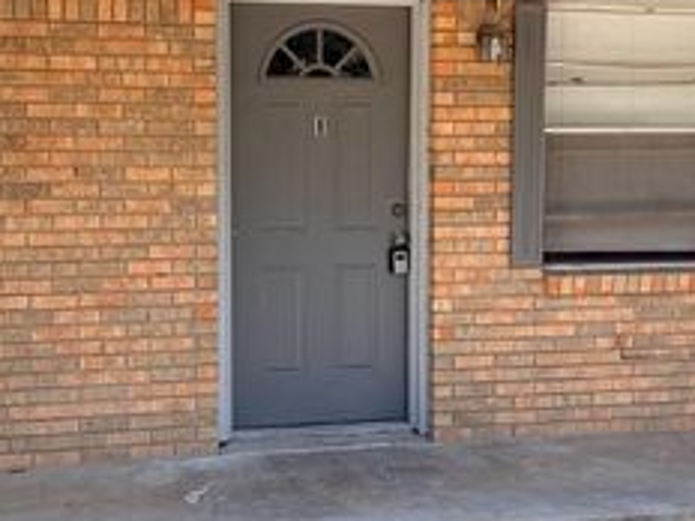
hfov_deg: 34.3
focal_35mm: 56
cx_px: 306
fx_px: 1124
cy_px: 226
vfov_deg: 26.1
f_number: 1.6
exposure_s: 1/1081
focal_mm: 5.96
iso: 64
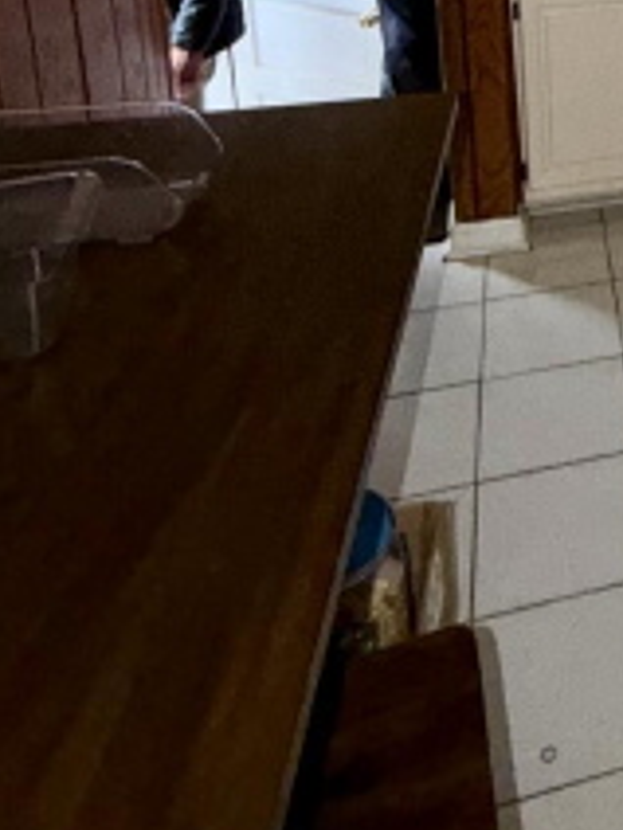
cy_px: -123
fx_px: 1056
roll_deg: +0.1
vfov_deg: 35.4
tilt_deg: -10.3
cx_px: 839
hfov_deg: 26.9
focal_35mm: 44
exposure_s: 1/56
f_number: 2.2
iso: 200
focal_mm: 2.22
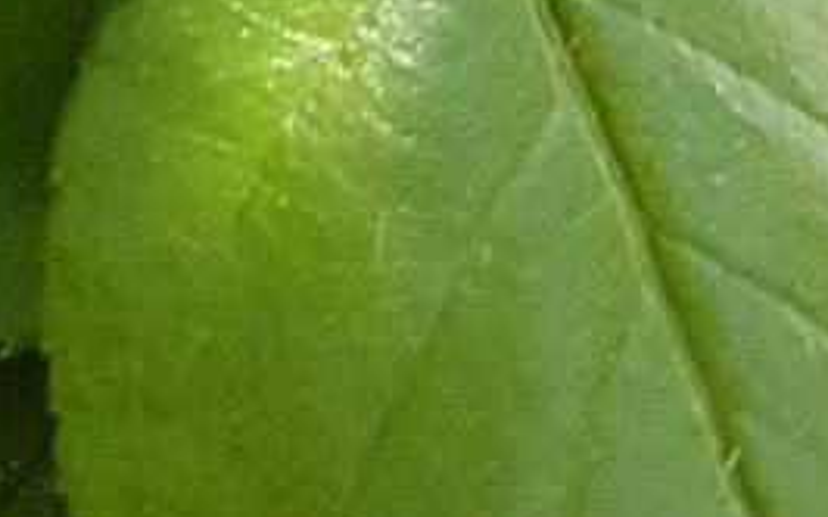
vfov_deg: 7.1
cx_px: -703
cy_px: -1034
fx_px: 3744
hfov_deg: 11.6
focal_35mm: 166
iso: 40
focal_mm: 4.2
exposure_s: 1/501
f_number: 1.7
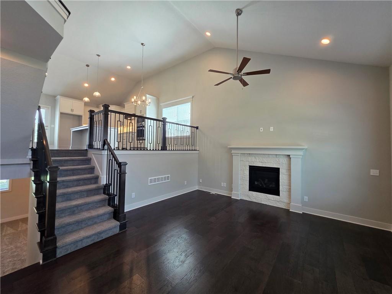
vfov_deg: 89.9
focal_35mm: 13
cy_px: 147
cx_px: 196
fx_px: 147
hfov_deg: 106.2
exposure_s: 1/120
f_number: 1.9
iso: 125
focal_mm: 2.2
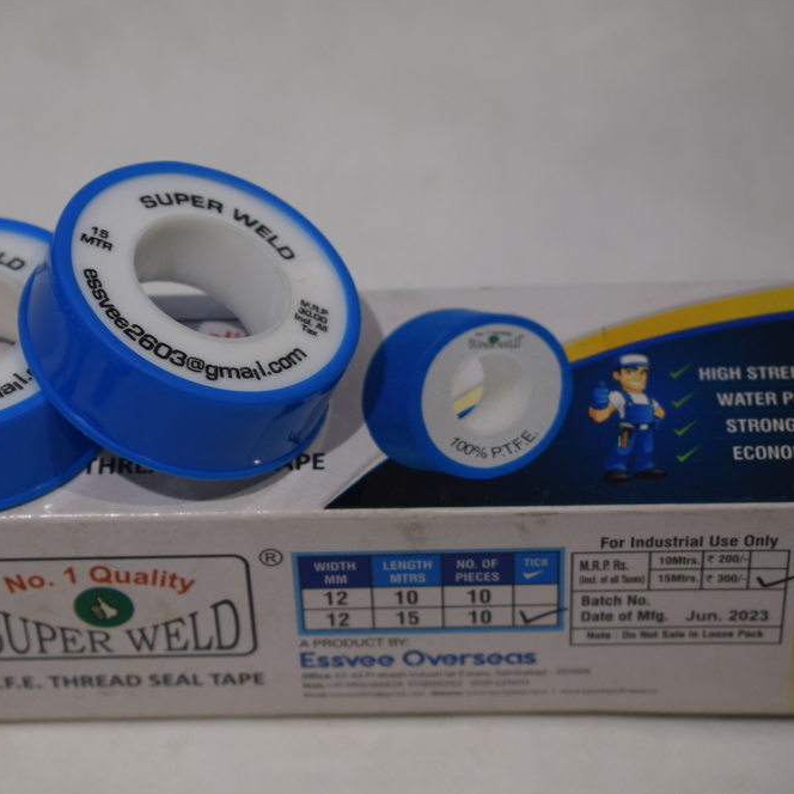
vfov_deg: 16.5
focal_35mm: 106
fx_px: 2741
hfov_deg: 16.5
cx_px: 335
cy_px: 396
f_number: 5.6
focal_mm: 55
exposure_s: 1/80
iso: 400
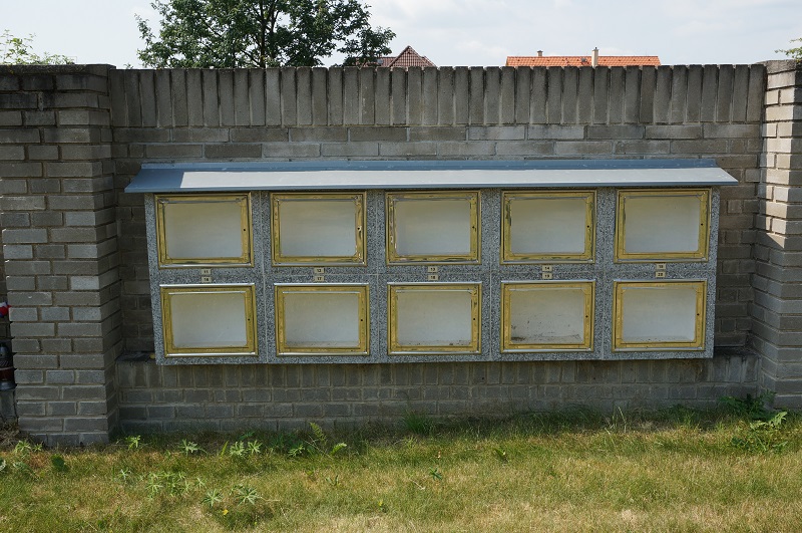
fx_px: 801
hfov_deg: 53.2
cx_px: 401
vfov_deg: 36.8
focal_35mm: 36
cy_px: 266
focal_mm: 24
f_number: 9
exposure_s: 1/160
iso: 100
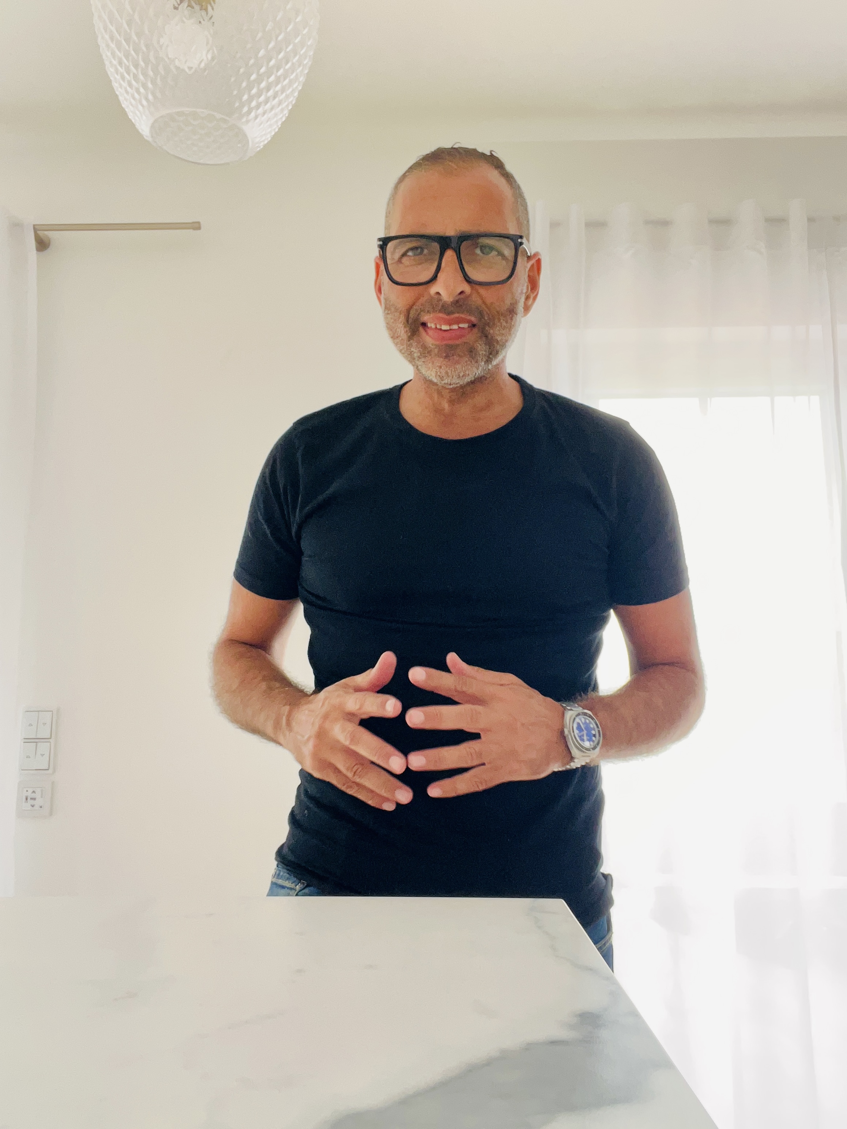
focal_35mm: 30
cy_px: 564
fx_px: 979
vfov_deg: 60.0
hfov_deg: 46.8
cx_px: 424
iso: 100
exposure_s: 1/109
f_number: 2.2
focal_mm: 2.71
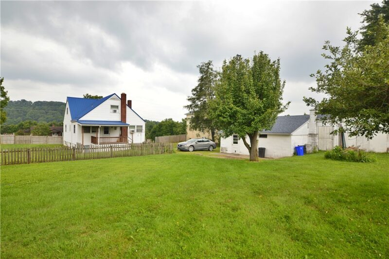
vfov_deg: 67.2
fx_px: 194
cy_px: 130
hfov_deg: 90.1
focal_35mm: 18
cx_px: 194
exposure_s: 1/160
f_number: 6.3
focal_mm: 12
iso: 100
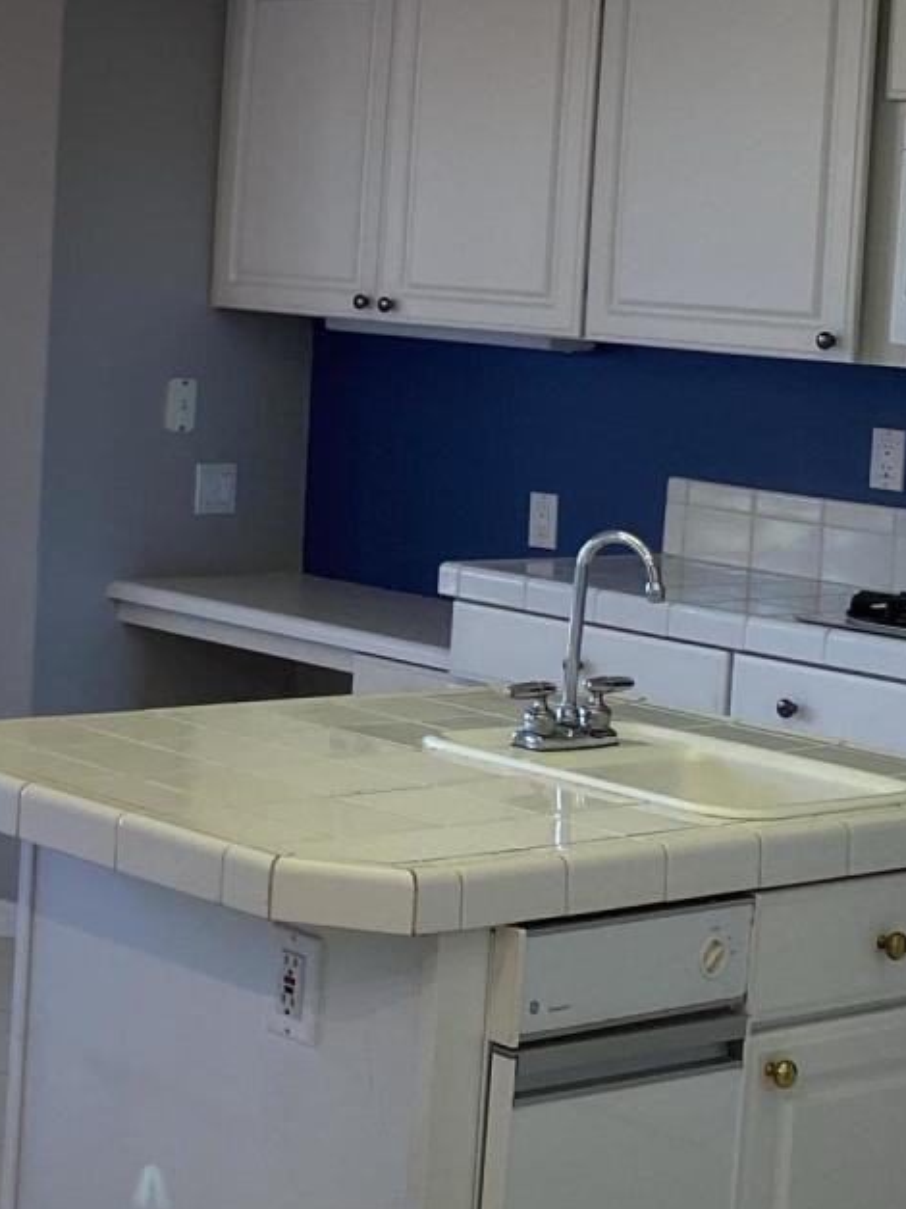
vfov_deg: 23.4
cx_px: -322
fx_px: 2897
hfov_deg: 16.6
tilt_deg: -1.9
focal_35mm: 83
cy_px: 320
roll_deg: -2.9
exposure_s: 1/120
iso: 80
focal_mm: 4.25
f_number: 1.8
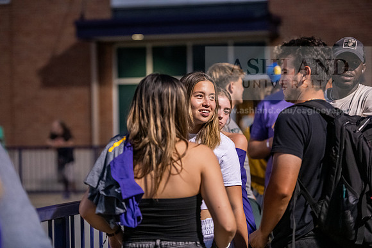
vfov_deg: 12.2
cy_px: 124
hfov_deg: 18.3
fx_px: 1158
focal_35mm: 112
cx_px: 186
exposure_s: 1/640
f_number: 3.2
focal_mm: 112
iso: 4000
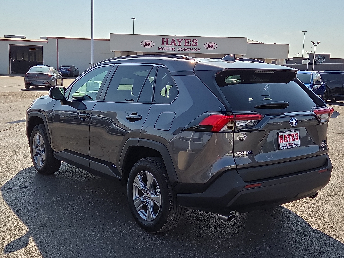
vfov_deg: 33.6
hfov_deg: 43.9
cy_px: 132
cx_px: 172
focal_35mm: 43
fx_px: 427
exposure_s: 1/3333
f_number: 1.8
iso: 25
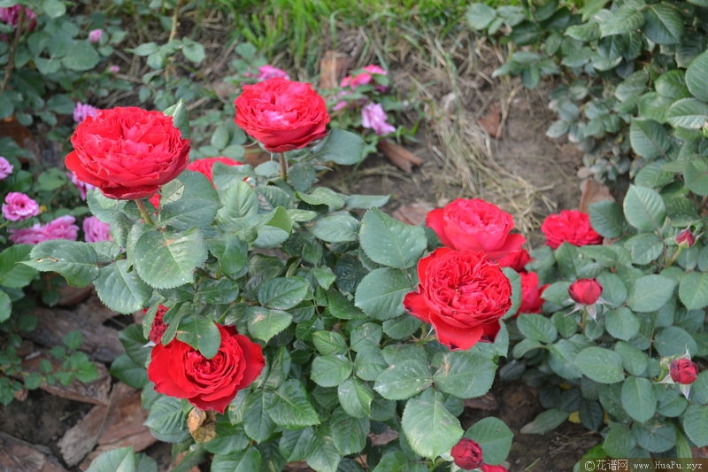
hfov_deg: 36.9
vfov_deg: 25.0
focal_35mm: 54
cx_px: 354
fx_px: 1062
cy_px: 236
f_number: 5.6
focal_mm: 36
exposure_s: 1/125
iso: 250
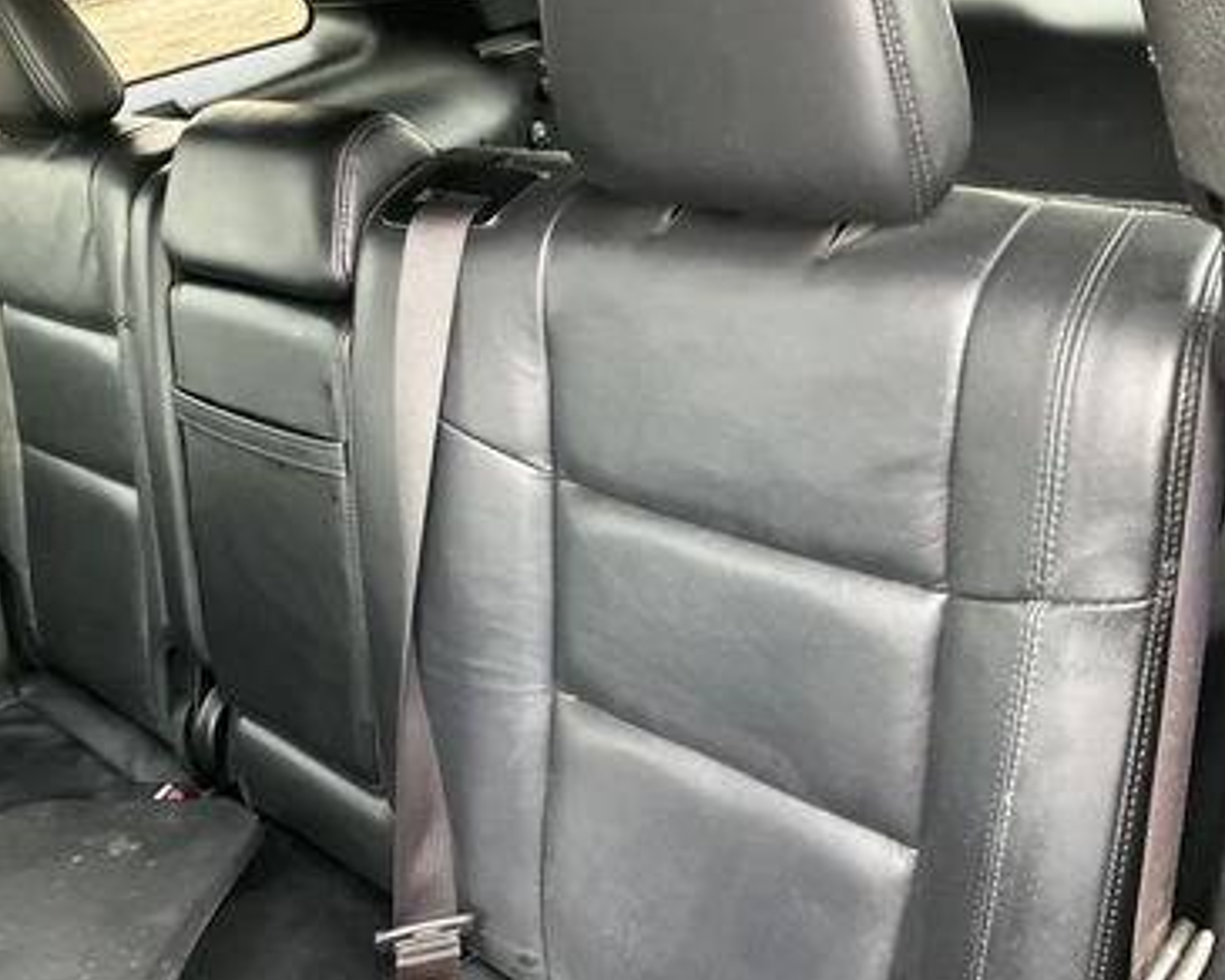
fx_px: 1124
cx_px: 668
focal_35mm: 31
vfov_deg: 47.1
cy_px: 490
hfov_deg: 57.1
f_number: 1.8
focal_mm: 3
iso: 320
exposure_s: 1/45
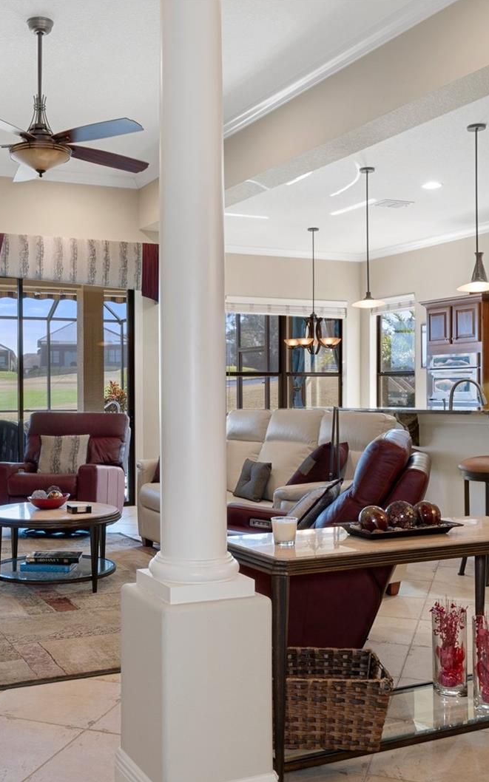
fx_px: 789
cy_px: 390
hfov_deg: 34.1
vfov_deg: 52.8
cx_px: 160
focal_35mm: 37
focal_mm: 16
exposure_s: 1/1.25
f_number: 8
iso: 320
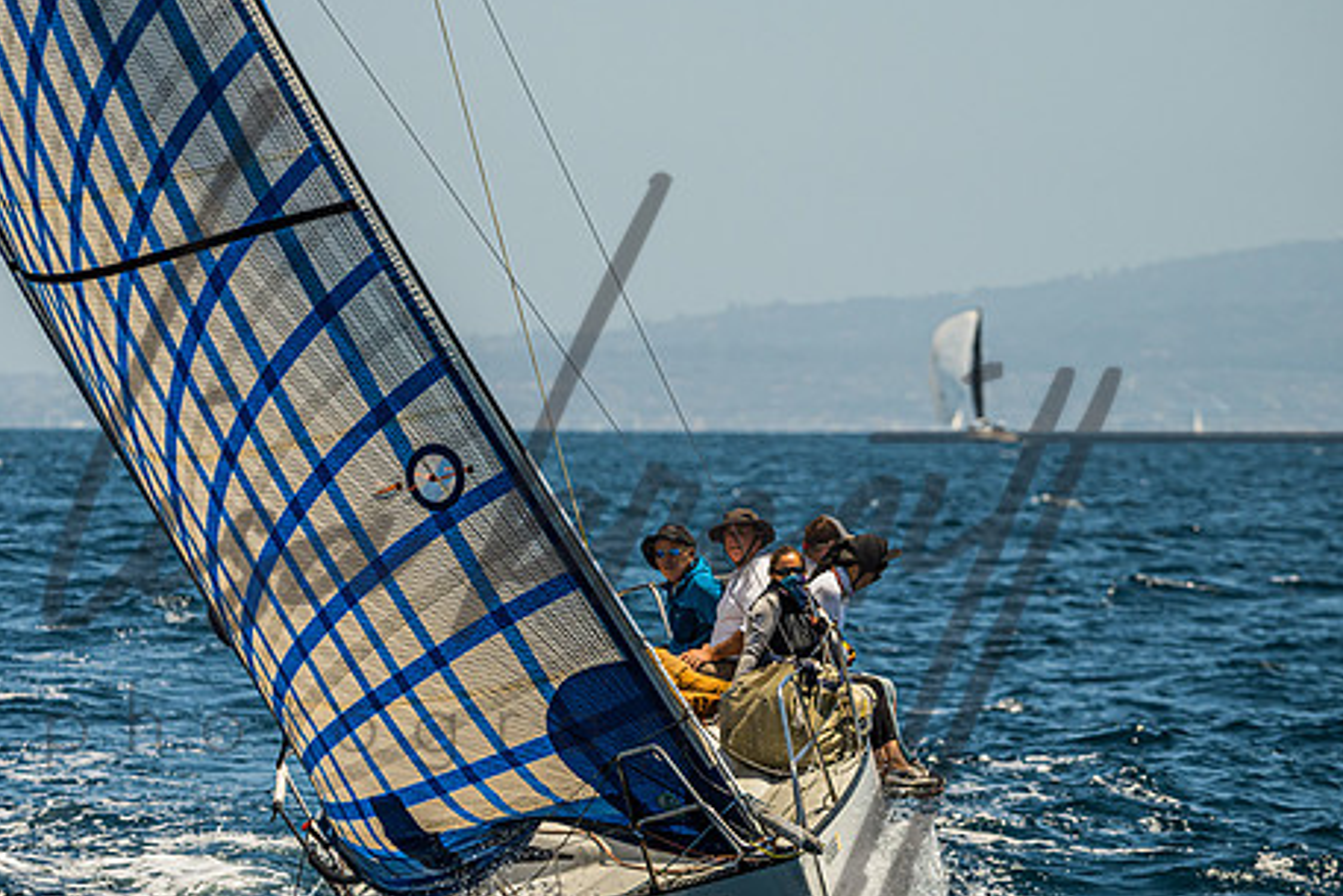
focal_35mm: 343
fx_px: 12799
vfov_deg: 4.0
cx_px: 505
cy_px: 417
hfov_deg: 6.0
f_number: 5
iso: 320
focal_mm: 200
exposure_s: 1/1600
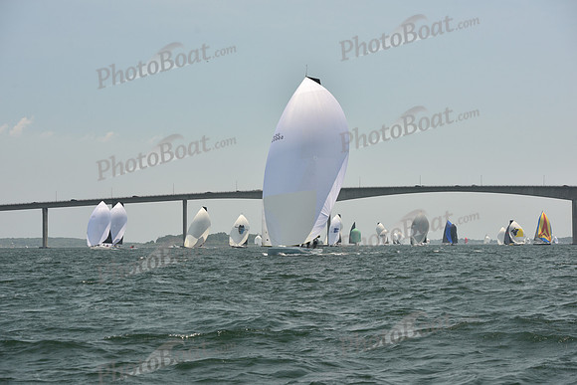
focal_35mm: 70
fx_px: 1122
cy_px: 192
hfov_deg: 28.8
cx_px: 288
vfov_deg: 19.5
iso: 250
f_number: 7.1
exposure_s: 1/640
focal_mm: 70
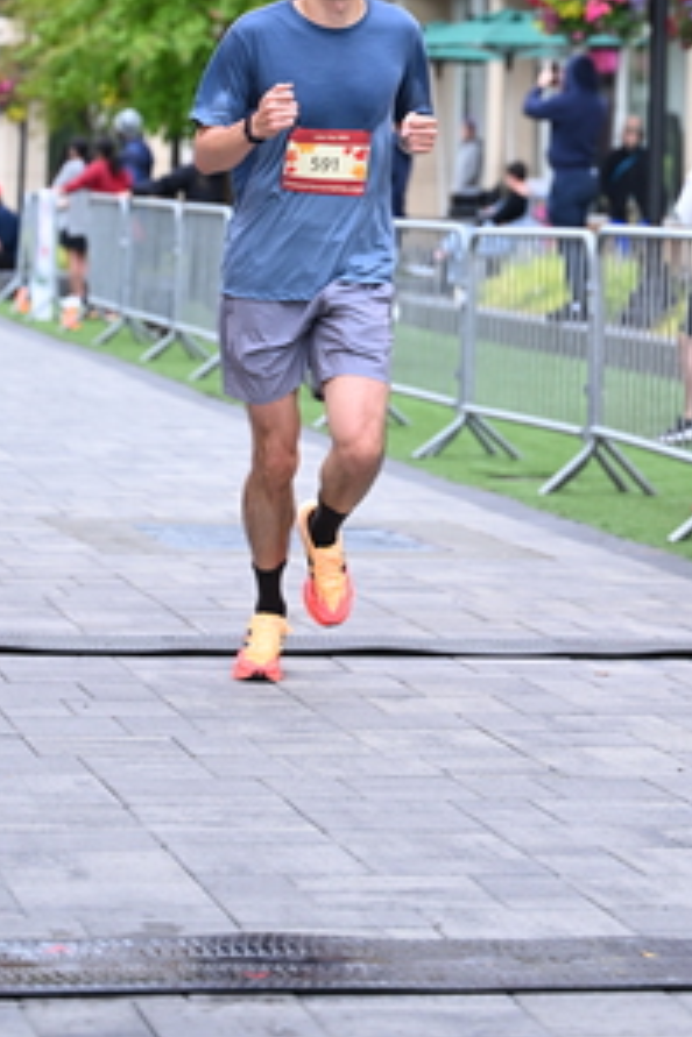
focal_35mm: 137
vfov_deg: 14.8
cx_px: 488
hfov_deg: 10.0
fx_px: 3950
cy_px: 108
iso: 1000
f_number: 2.8
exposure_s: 1/1250
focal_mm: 74
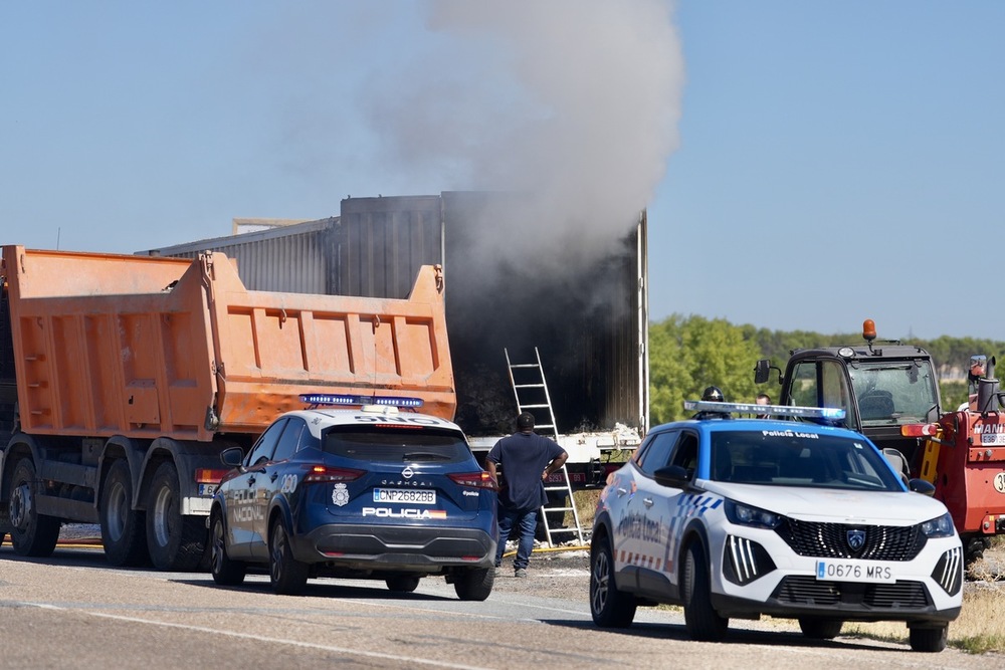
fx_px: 4858
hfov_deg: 11.8
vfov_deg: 7.9
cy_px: 335
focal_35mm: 174
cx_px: 502
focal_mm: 116
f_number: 2.8
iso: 100
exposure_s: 1/2000
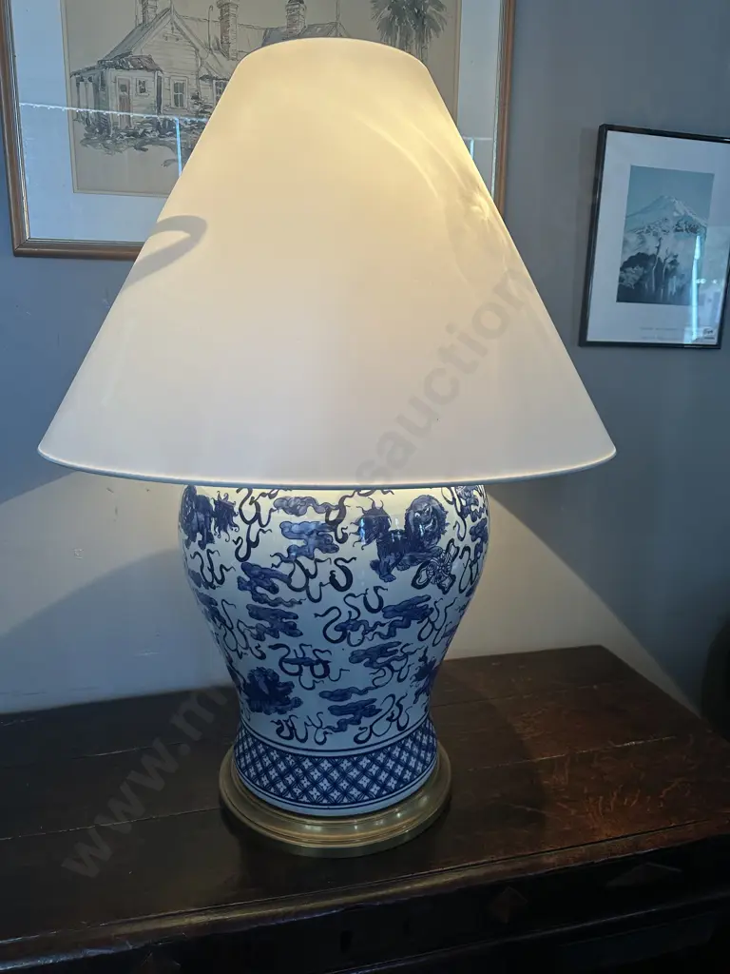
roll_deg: -0.2
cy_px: 487
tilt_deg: -11.5
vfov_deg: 71.6
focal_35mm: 24
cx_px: 365
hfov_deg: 56.8
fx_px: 675
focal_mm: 6.86
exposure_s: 1/50
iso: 250
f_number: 1.78
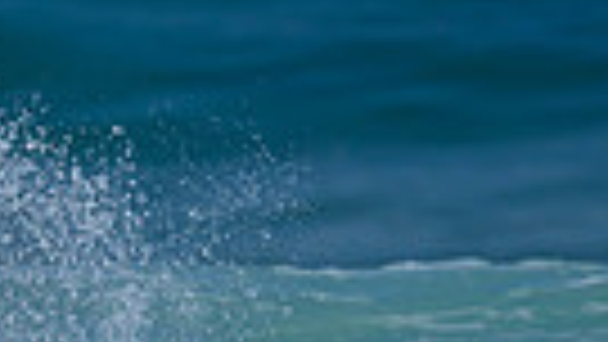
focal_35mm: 3600
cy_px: 673
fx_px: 58050
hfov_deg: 0.6
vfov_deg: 0.3
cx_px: -203
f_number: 6.3
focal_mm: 800
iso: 220
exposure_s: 1/2500
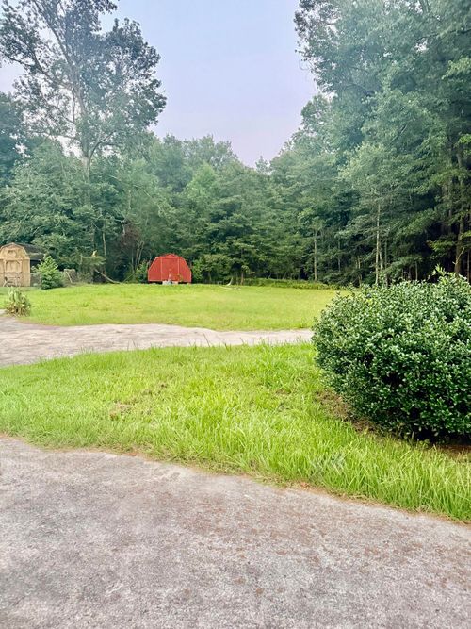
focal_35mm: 24
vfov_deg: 71.6
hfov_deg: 56.8
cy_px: 314
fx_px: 436
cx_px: 236
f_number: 1.78
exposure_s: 1/42
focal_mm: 6.76
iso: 800
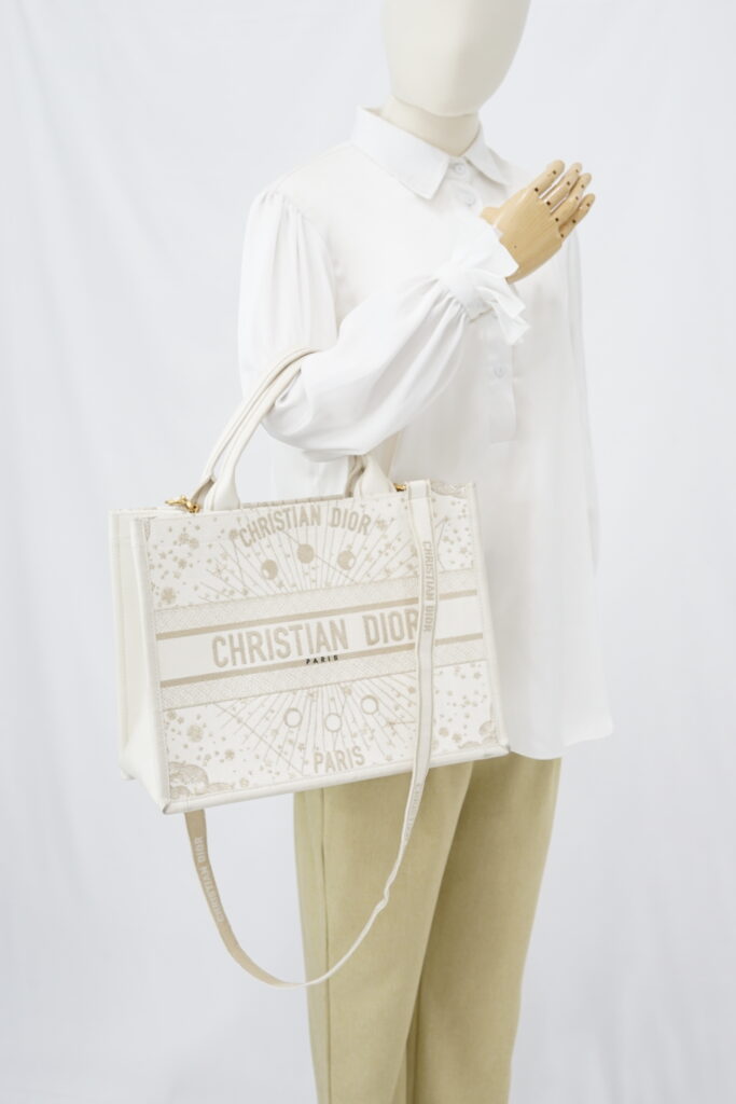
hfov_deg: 27.0
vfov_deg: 39.6
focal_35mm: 50
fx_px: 1533
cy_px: 552
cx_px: 368
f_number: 6.3
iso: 640
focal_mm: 50
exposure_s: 1/8
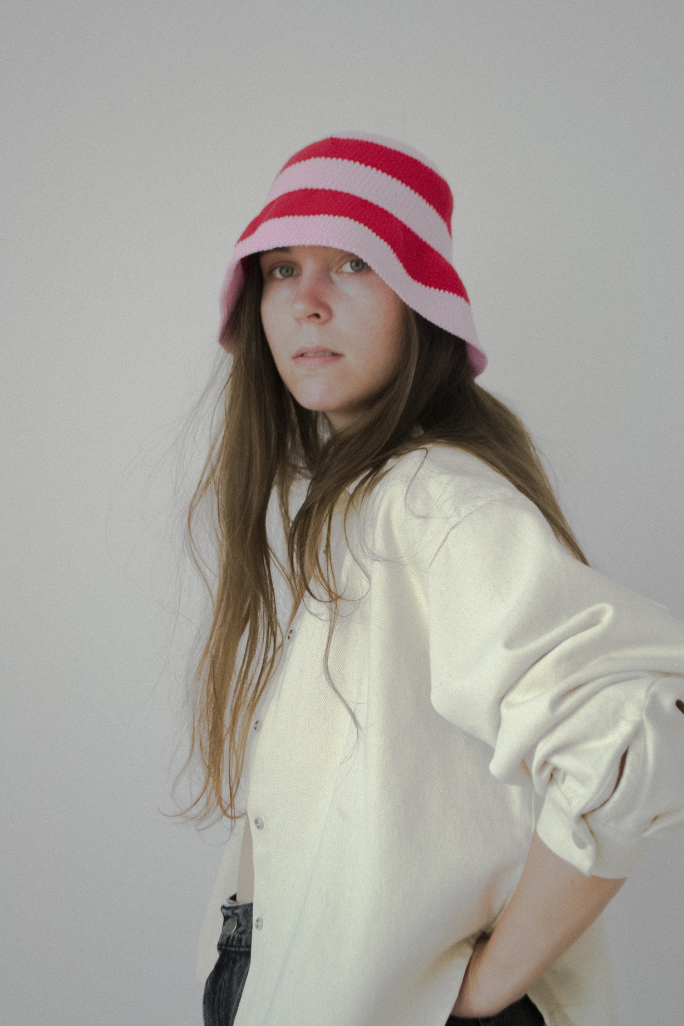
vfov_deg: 33.4
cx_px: 342
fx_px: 1710
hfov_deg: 22.6
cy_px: 513
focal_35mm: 60
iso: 100
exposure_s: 1/80
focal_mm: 40
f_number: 5.3
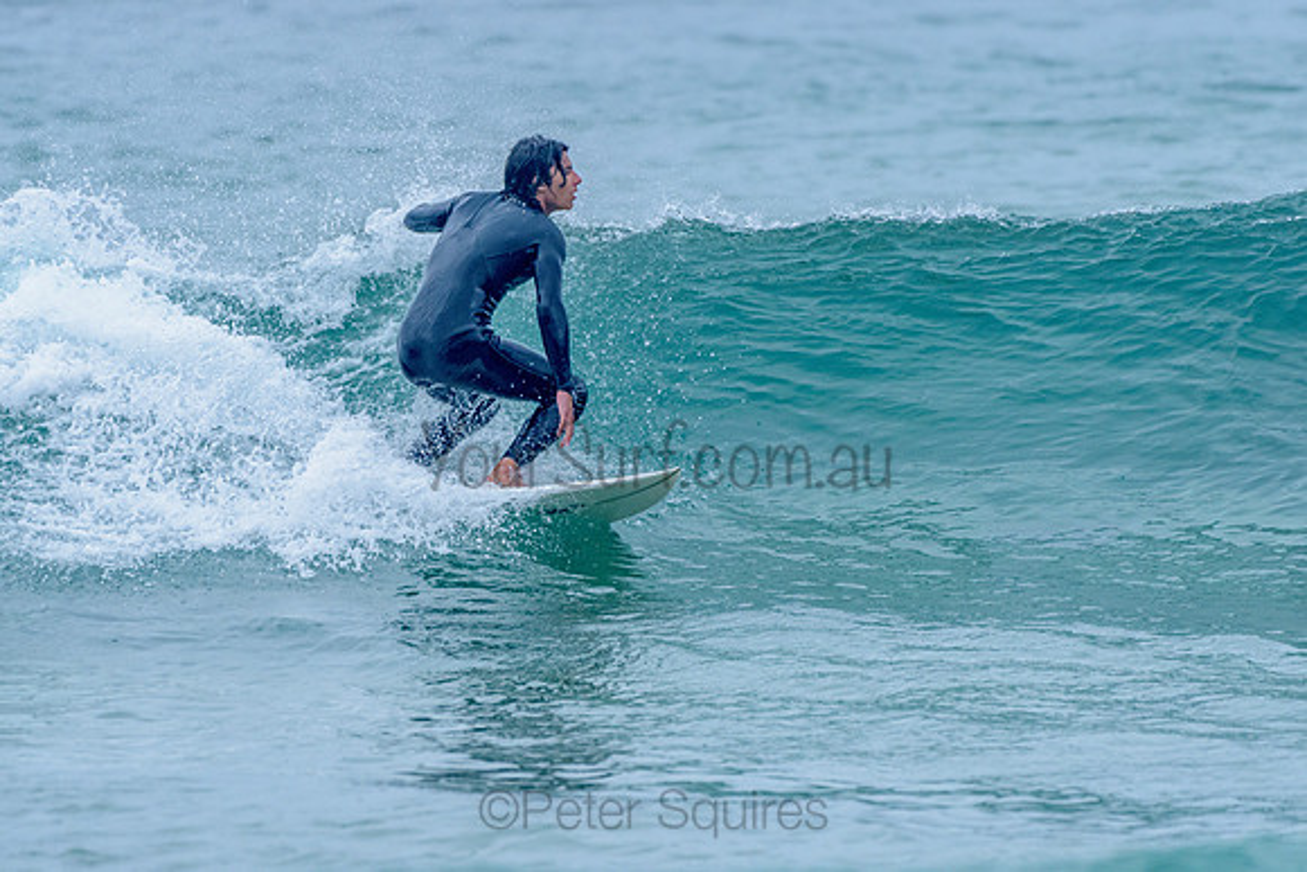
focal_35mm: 628
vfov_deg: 2.2
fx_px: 22795
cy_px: 394
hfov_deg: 3.3
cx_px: 544
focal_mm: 500
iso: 800
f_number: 5.6
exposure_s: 1/2000
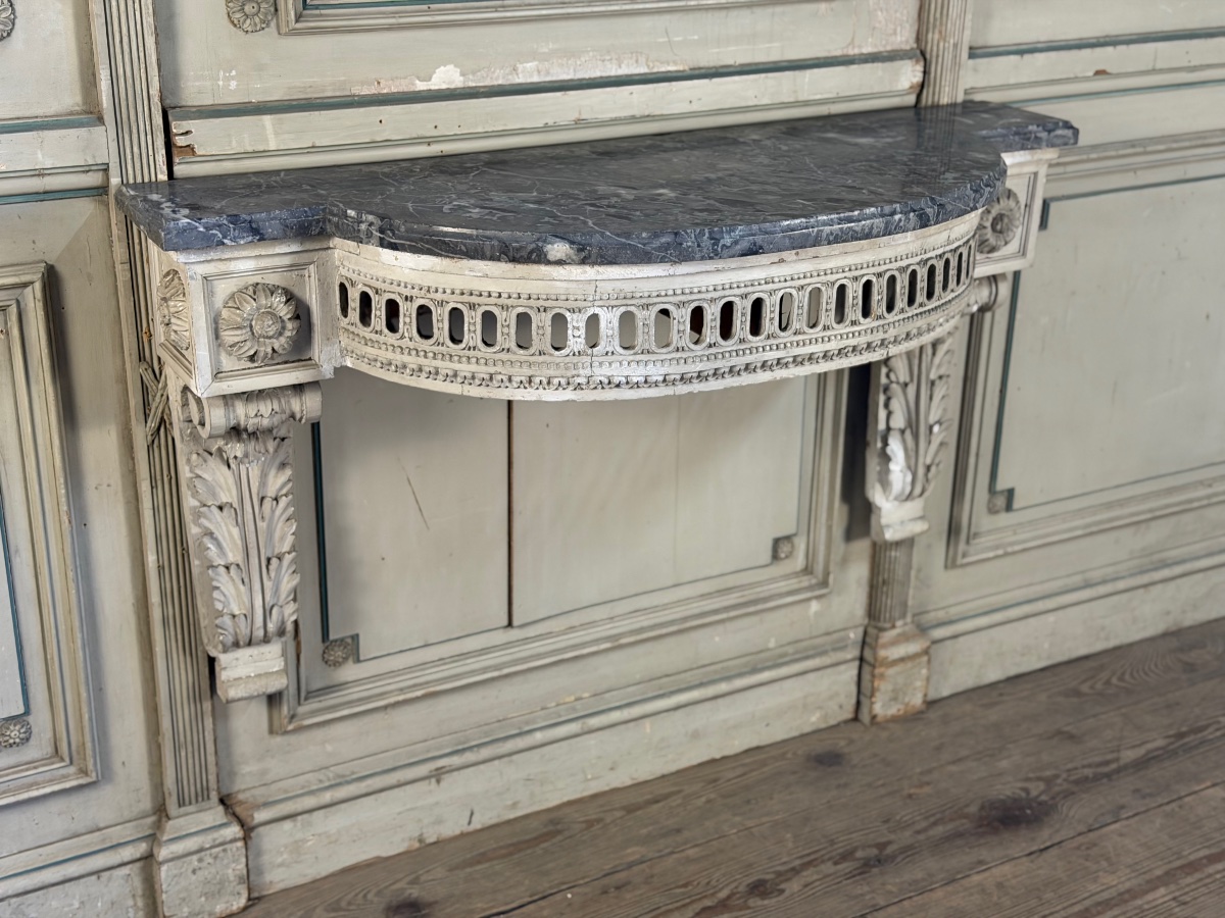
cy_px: 459
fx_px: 1699
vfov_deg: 30.3
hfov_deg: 39.7
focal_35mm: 48
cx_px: 612
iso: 160
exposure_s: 1/50
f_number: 1.78
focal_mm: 6.76
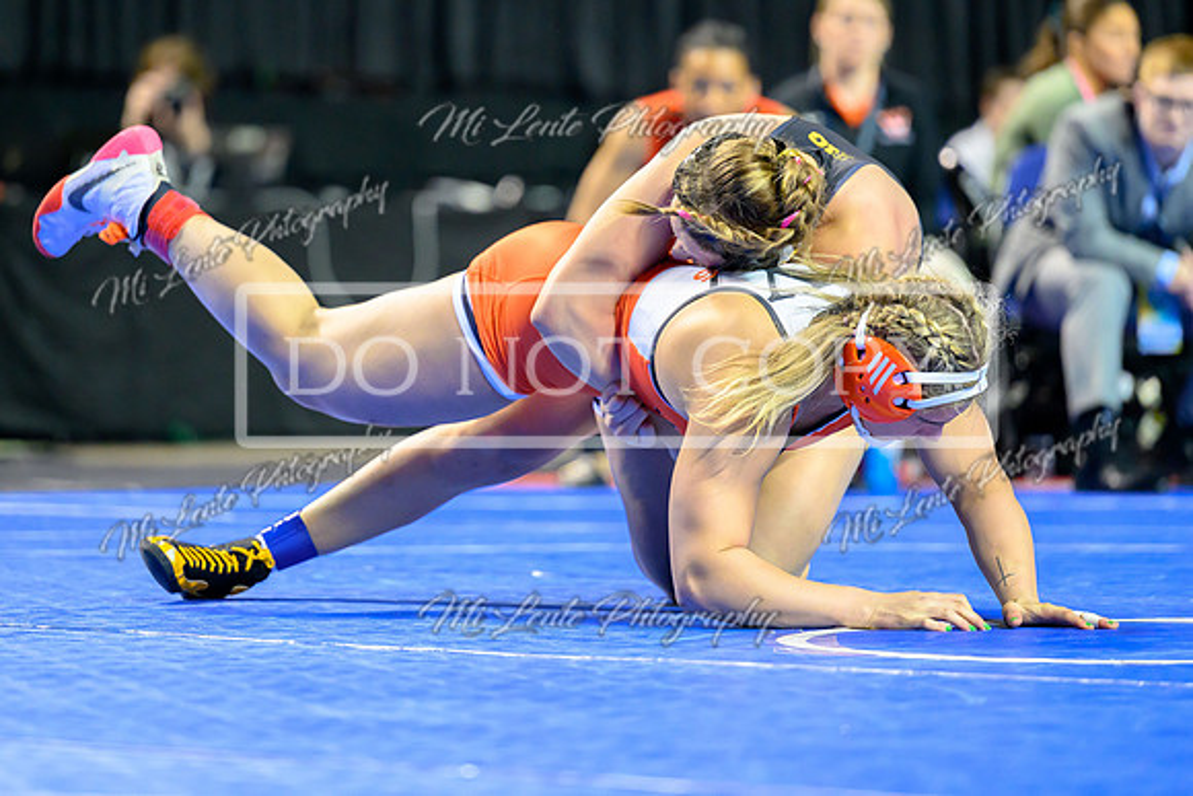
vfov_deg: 6.0
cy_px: 346
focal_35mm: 229
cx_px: 497
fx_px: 7593
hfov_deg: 9.0
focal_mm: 185
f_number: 2.8
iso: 3200
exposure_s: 1/800
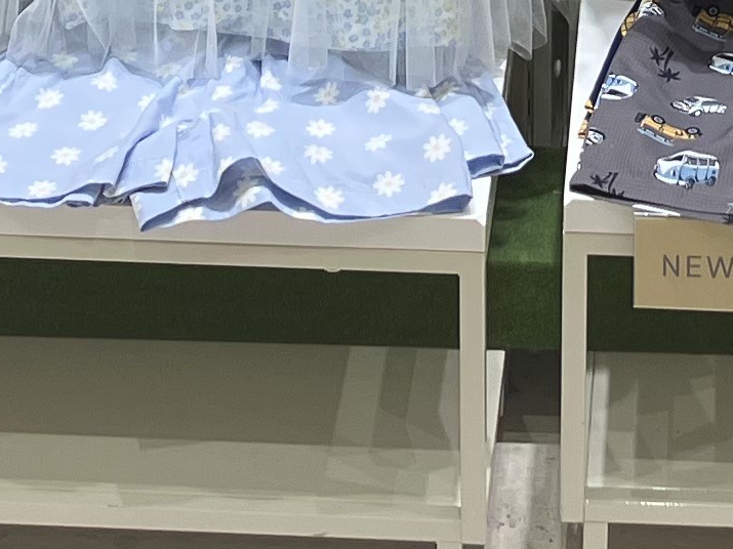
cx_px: 579
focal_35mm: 158
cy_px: -943
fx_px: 3345
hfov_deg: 12.5
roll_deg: -0.5
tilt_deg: -11.9
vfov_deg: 8.3
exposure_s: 1/126
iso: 25
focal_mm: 3.99
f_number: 1.8
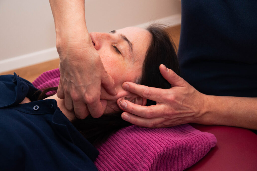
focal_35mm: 68
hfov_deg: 29.9
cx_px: 128
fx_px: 481
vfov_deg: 20.1
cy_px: 86
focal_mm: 45
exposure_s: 1/200
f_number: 4.8
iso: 640
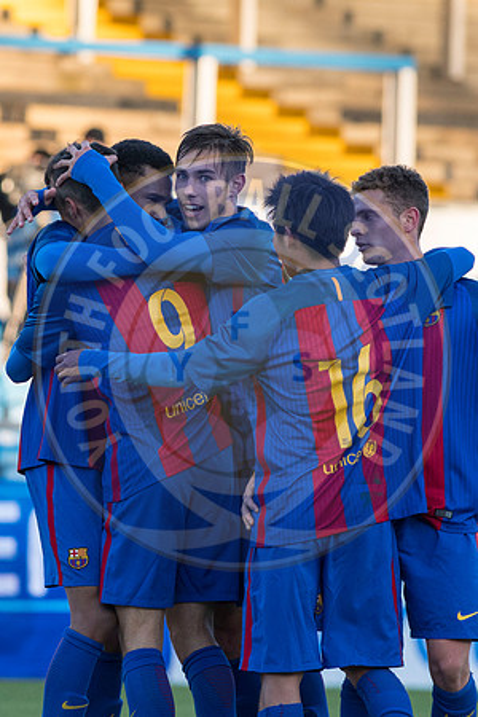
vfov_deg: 4.6
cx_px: 239
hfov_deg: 3.1
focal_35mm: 450
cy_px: 358
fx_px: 8962
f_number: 5
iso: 800
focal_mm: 300
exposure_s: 1/1000
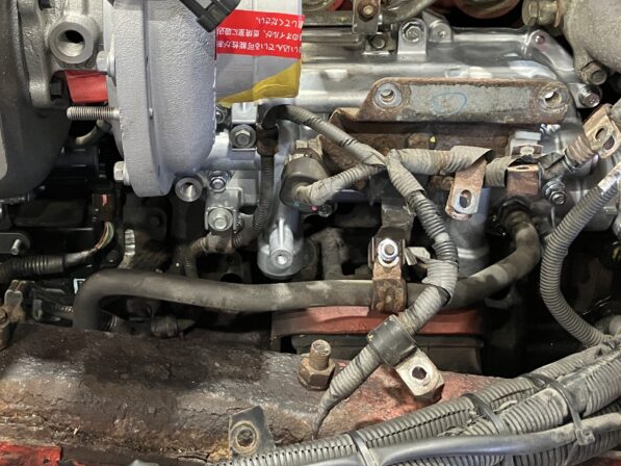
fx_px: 861
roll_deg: -4.1
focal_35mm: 48
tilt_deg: -22.8
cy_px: 98
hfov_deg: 39.5
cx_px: 251
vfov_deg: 29.6
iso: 320
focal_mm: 3.99
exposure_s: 1/50
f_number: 1.8
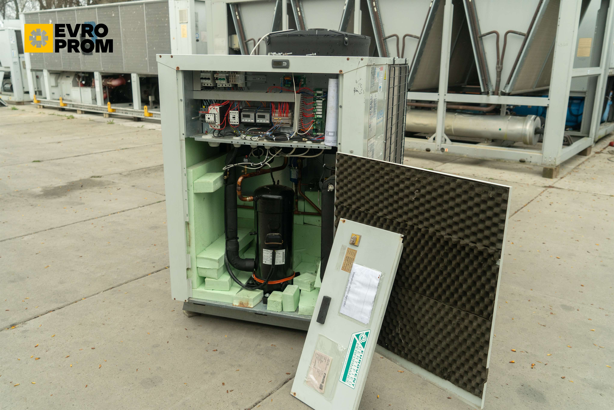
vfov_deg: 45.0
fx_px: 495
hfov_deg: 63.7
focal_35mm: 29
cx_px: 307
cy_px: 205
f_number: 4
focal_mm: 29
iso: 500
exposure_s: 1/500
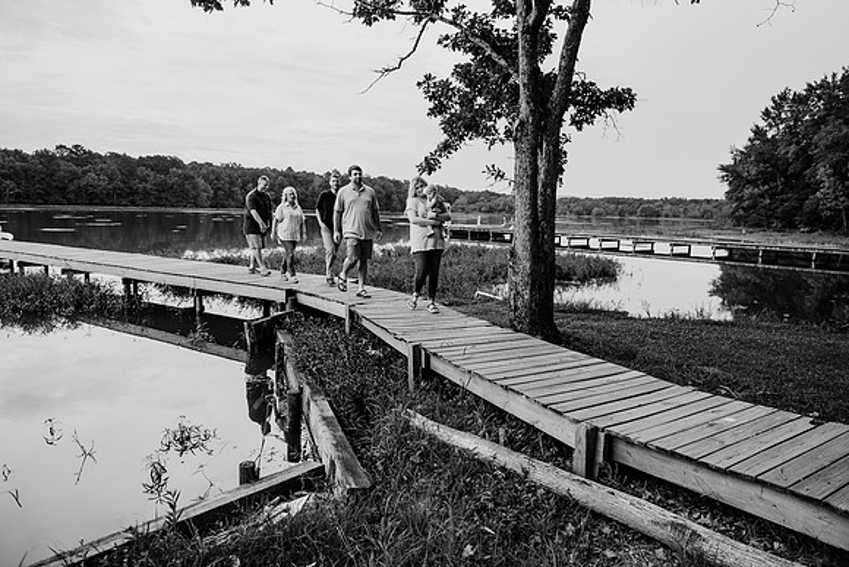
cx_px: 424
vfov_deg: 53.2
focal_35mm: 24
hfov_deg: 73.7
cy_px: 284
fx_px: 566
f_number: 3.5
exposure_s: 1/800
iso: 500
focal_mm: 24
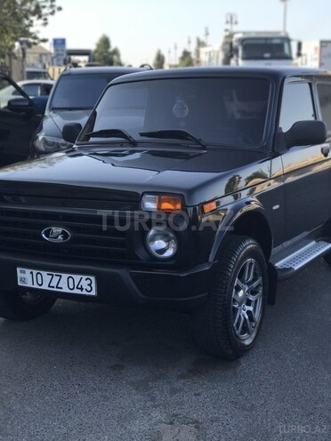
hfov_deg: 25.7
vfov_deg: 33.8
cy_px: 220
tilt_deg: -10.2
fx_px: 727
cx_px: 166
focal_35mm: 57
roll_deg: +0.4
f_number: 2.8
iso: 20
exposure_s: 1/264
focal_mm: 6.6
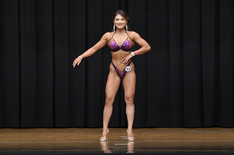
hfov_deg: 8.6
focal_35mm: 240
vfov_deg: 5.7
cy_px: 78
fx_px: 1559
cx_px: 117
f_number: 5.6
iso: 8000
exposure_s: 1/400
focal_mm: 160
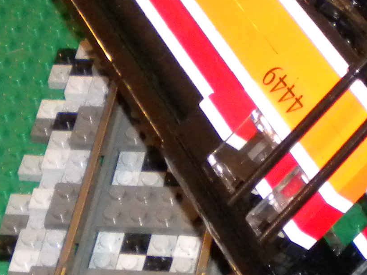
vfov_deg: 9.4
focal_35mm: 156
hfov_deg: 12.6
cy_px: -21
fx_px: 1654
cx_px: 310
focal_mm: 6.3
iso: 400
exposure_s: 1/30
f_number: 3.1
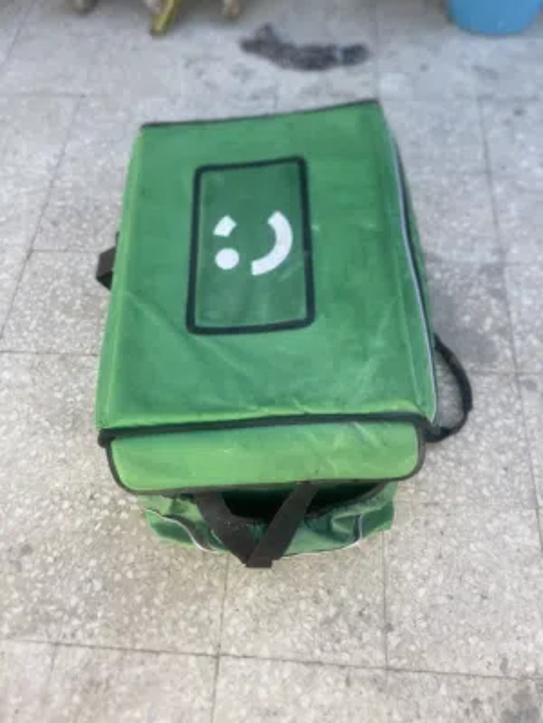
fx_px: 523
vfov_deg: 69.4
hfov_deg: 54.9
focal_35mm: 25
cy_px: 362
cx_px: 272
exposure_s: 1/581
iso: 32
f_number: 1.6
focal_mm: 5.1
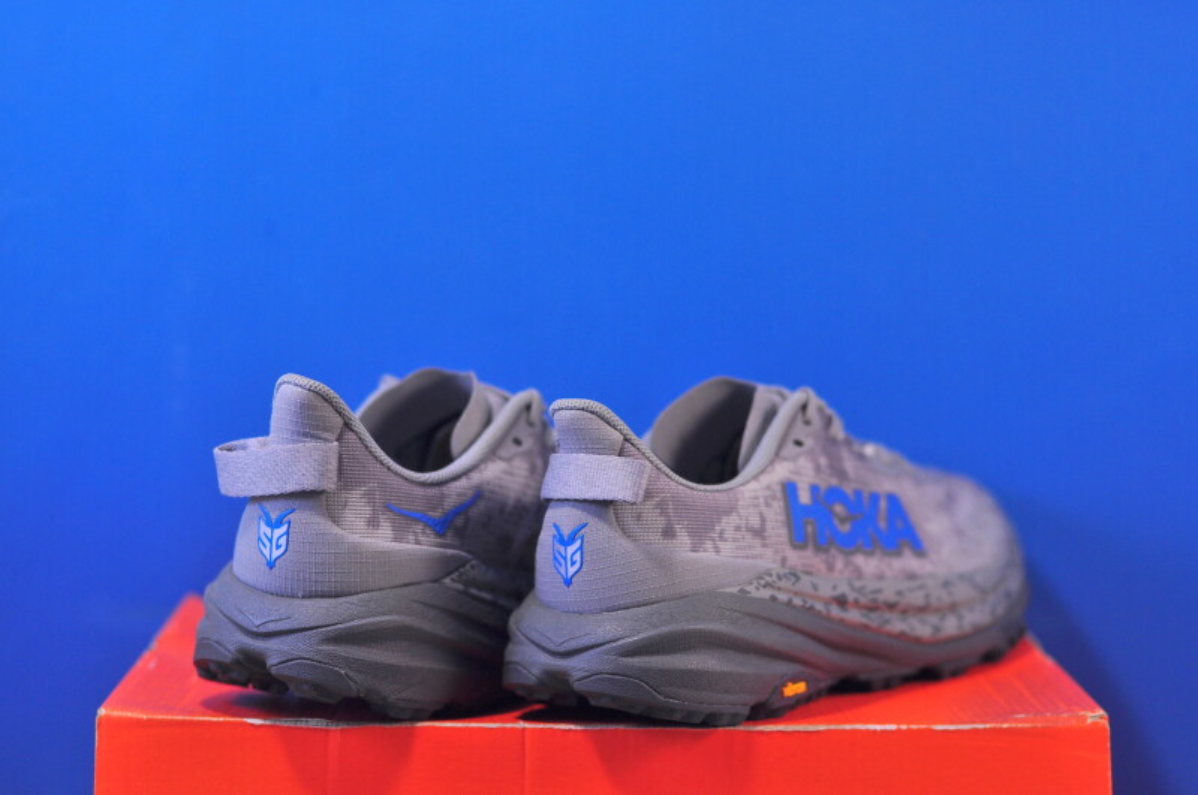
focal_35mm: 75
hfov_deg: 27.0
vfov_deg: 18.1
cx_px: 599
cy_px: 398
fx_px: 2492
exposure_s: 1/320
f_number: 2.5
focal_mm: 50
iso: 250
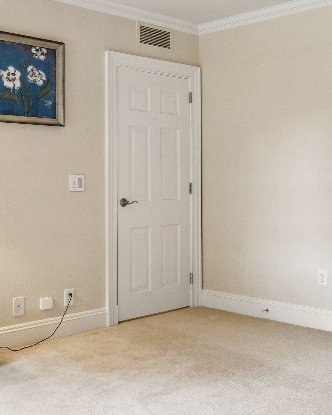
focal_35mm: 47
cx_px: 201
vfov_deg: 39.3
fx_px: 577
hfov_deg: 32.0
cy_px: 160
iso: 100
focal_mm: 10
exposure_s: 1.6
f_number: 9
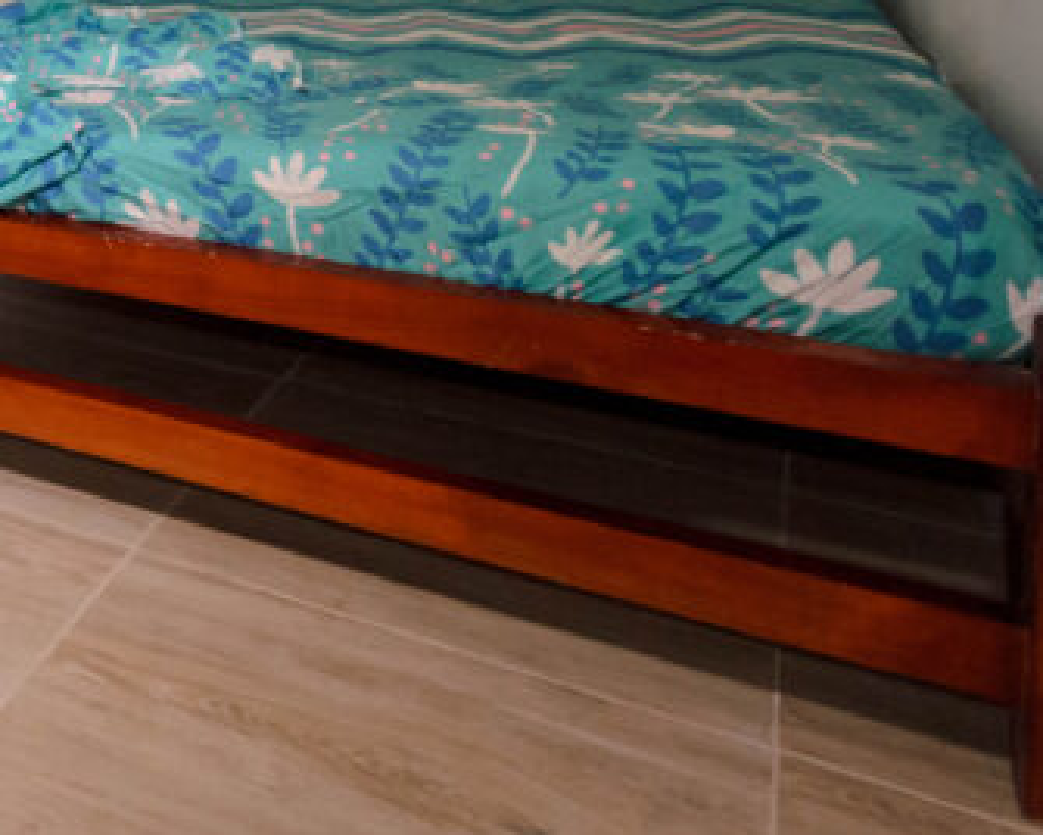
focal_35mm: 43
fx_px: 1327
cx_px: -299
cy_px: -115
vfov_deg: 30.6
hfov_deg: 32.6
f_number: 5
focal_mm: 10
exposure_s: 1/100
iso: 1600
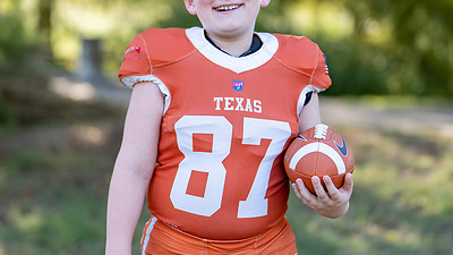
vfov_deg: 12.9
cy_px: 93
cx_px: 206
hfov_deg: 22.7
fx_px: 1129
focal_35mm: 94
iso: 100
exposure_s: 1/1250
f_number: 1.2
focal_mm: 50
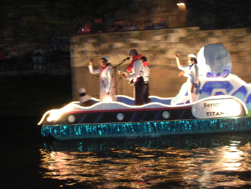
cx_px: 132
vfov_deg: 32.2
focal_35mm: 45
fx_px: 326
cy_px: 84
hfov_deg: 42.0
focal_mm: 5.8
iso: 200
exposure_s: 1/6.1
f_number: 2.8
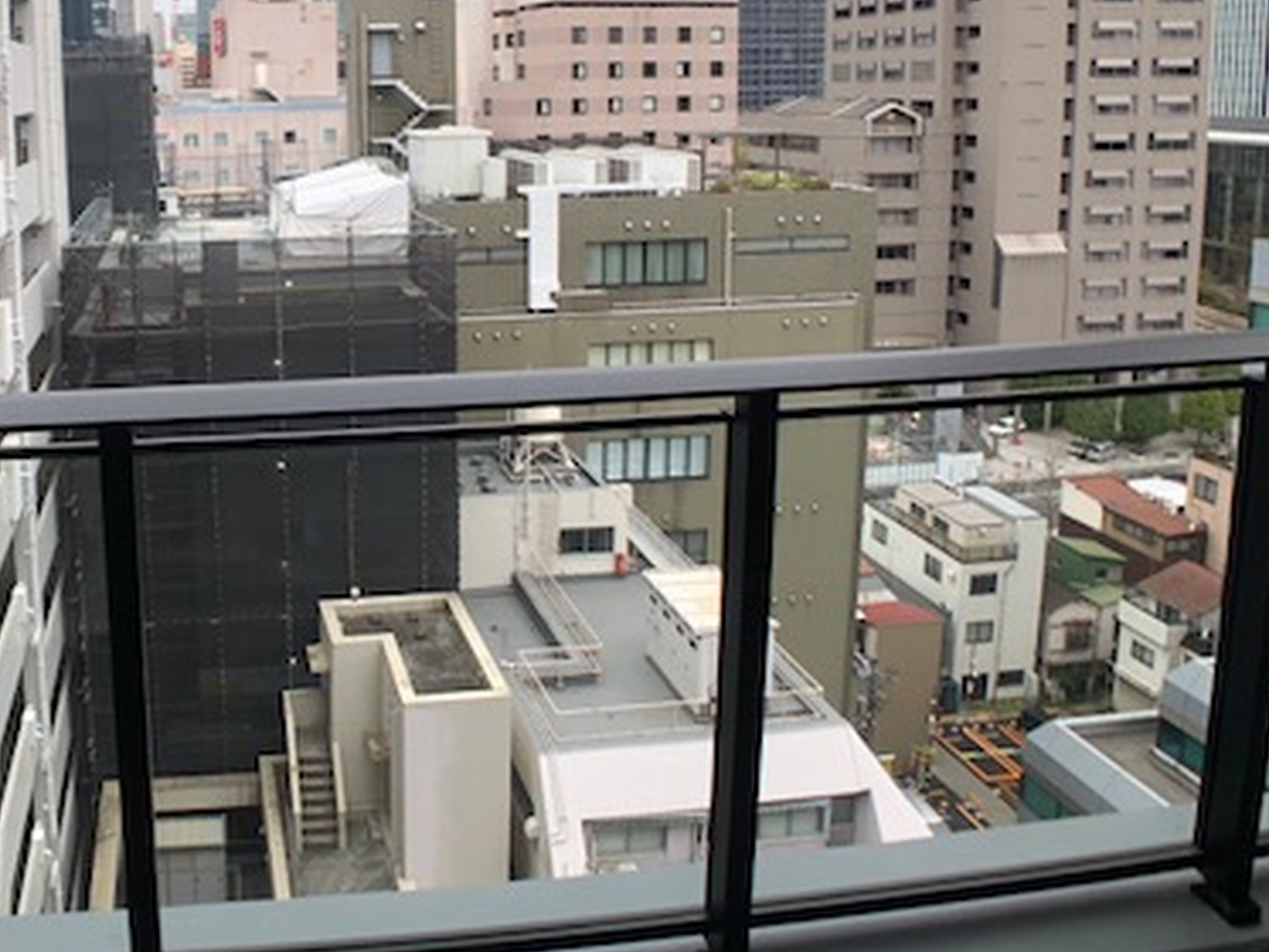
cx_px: 282
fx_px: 1760
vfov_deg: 29.8
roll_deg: +1.5
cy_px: 248
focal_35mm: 48
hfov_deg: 38.4
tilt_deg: -8.7
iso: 20
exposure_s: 1/222
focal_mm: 3.99
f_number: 1.8
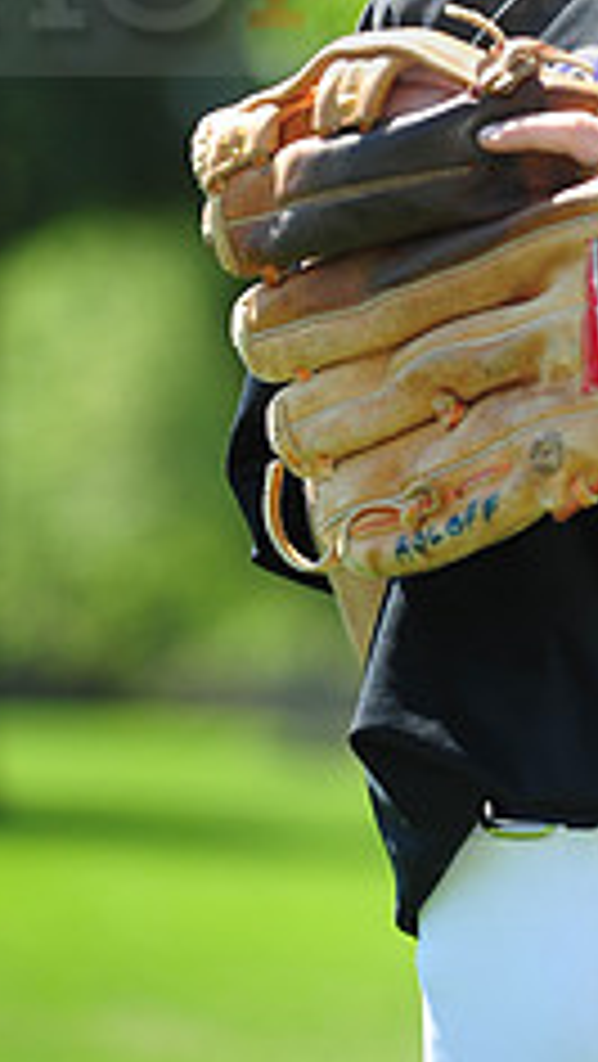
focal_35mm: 288
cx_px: 724
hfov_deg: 4.2
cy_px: -68
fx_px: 8107
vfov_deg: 7.4
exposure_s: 1/800
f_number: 4
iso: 200
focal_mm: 112
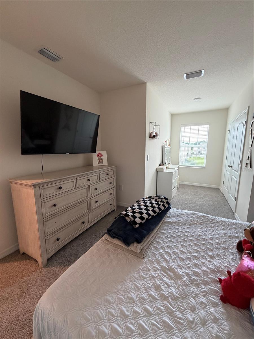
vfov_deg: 102.1
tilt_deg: -7.3
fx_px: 137
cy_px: 170
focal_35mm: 14
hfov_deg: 85.7
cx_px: 127
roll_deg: +0.6
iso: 320
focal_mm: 2.22
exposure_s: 1/60
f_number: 2.2
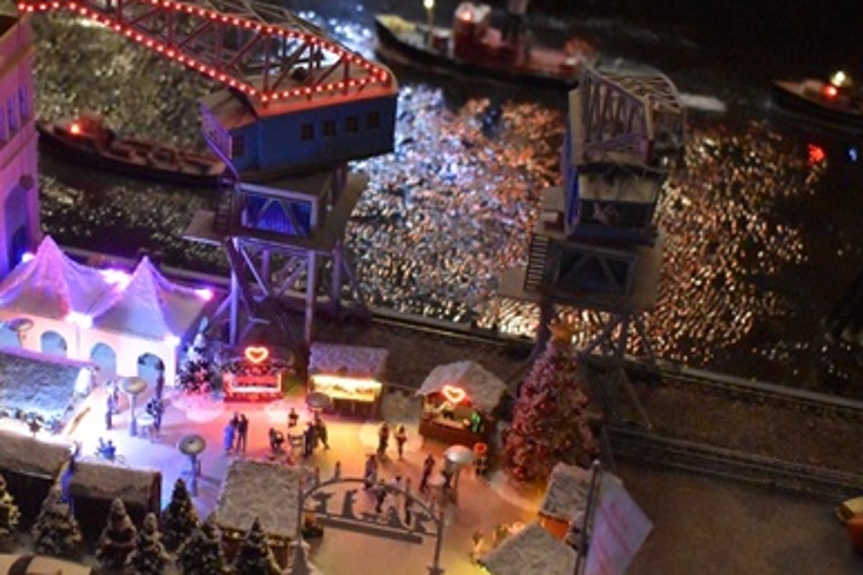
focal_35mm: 67
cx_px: 259
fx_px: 1606
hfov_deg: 29.8
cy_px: 296
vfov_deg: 20.3
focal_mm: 30
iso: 10000
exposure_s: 1/60
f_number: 4.2
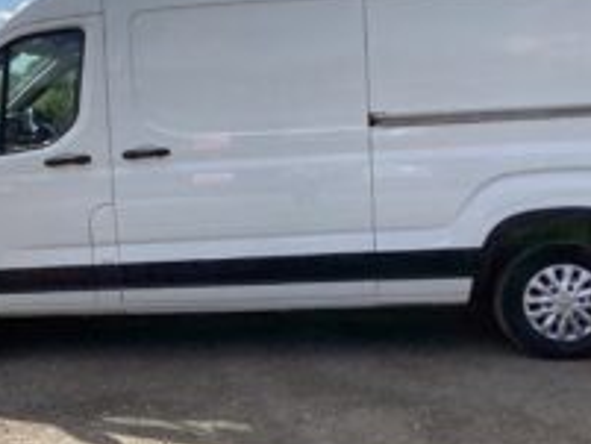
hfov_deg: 35.3
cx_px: 218
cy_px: 207
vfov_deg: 27.1
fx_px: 922
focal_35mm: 54
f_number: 2.4
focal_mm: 3.3
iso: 25
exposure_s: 1/1481
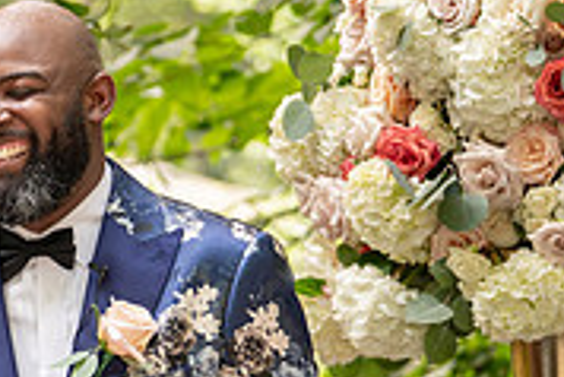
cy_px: 402
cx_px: -118
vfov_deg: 3.5
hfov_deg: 5.2
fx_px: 6193
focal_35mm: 395
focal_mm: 114
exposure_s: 1/200
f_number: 4
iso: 640
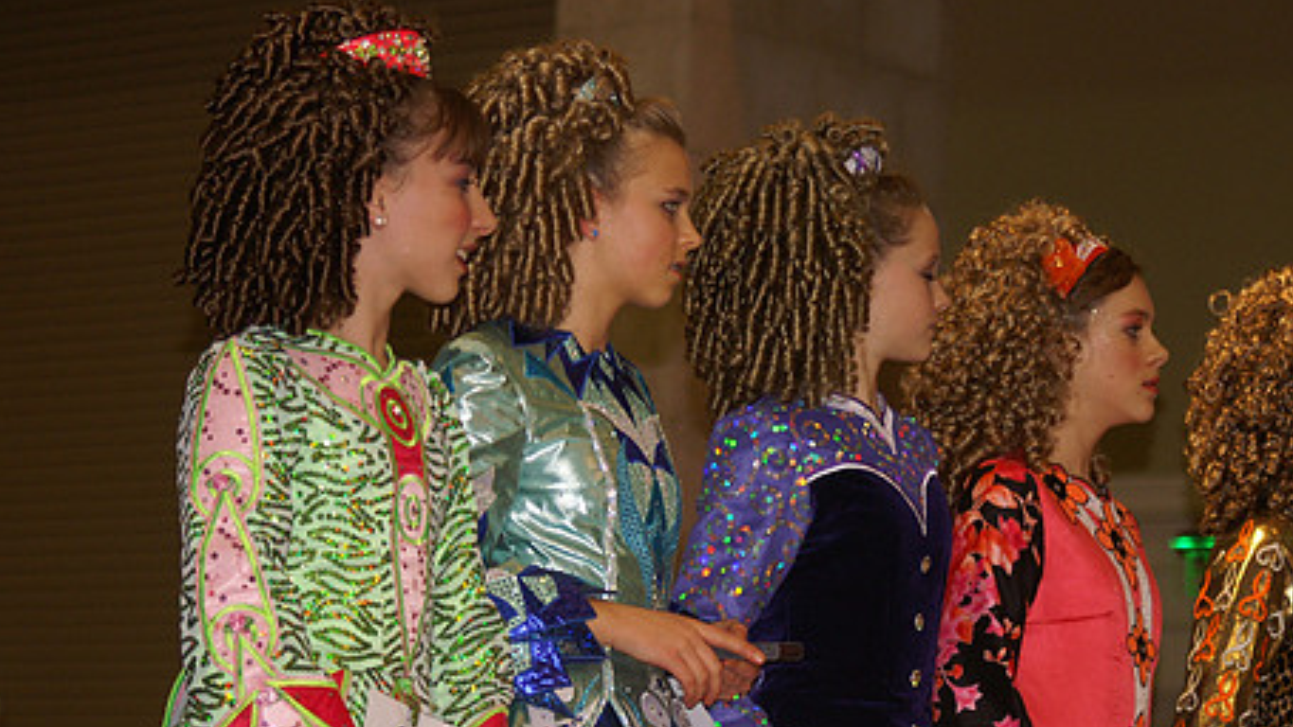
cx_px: 733
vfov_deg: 8.7
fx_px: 4800
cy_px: 491
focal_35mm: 140
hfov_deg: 15.3
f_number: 4
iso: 400
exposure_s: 1/125
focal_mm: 70
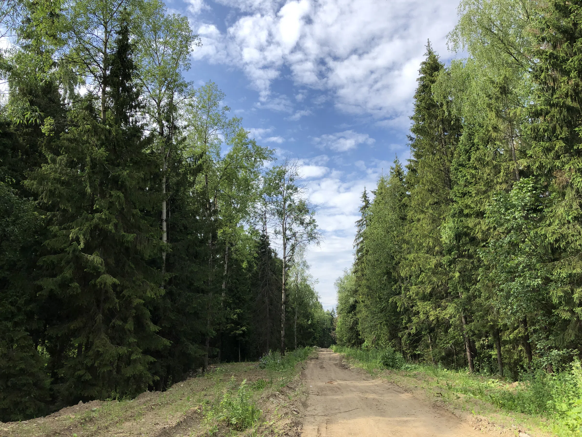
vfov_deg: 49.7
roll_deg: +0.9
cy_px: 218
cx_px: 291
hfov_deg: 63.4
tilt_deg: +17.2
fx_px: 471
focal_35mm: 28
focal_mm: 4
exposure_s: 1/1656
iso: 20
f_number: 1.8
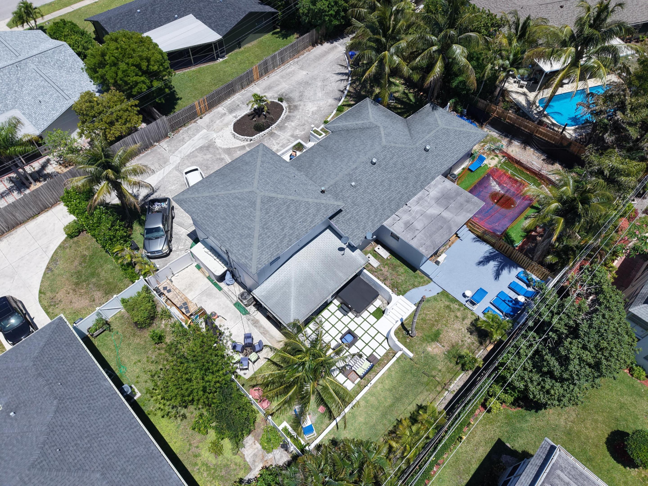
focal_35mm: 24
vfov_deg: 56.8
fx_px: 449
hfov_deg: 71.6
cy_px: 243
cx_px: 324
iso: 210
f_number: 1.8
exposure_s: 1/6000
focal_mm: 8.67
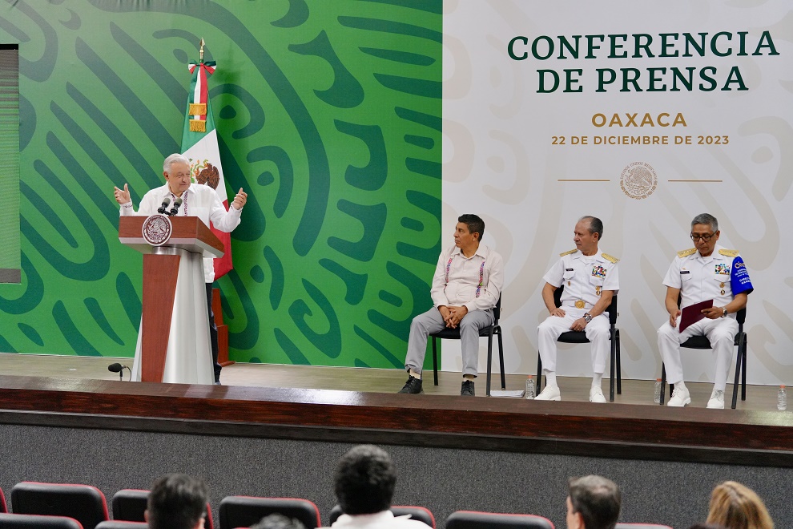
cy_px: 264
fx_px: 1542
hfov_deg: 28.8
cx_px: 396
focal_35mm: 70
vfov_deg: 19.5
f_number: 2.8
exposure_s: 1/400
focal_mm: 70
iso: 2000
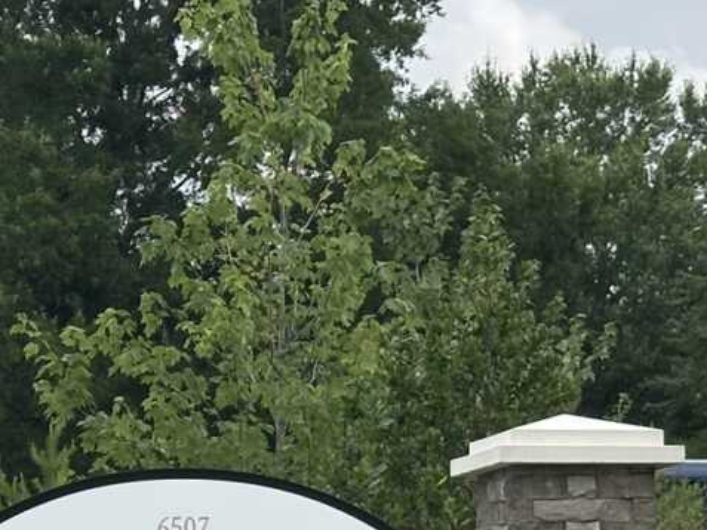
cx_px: -166
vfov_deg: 9.1
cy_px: 579
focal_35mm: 161
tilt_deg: +3.5
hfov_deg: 12.0
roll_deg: -0.3
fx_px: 3289
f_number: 1.78
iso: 64
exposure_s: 1/2890
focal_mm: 6.86
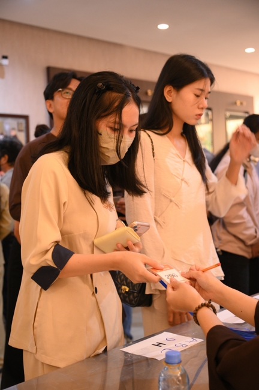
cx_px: 130
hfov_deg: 26.9
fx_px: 541
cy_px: 195
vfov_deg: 39.6
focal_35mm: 50
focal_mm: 50
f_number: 4
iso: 4000
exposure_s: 1/80
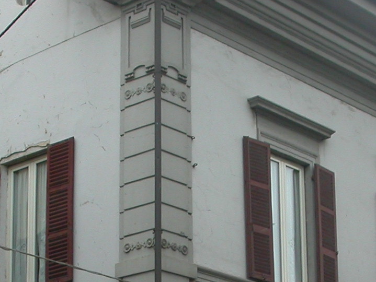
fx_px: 1304
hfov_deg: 16.4
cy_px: 297
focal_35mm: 120
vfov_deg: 12.2
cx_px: 218
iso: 100
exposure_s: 1/98.3
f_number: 4.2
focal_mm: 7.85
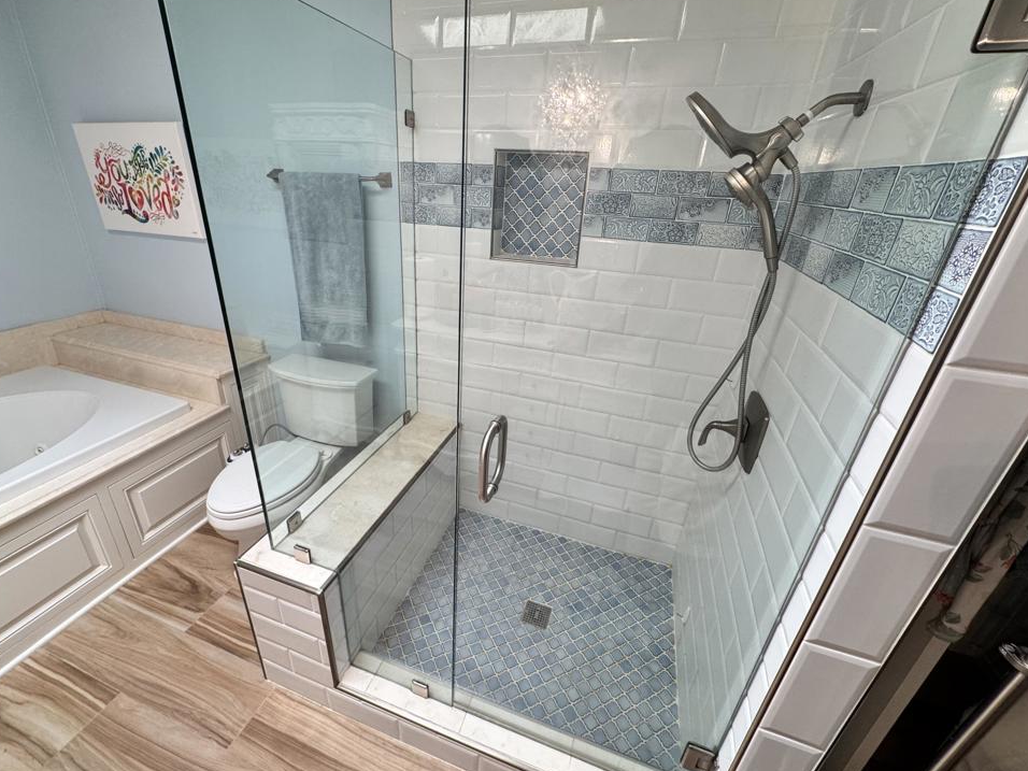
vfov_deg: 81.7
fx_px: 445
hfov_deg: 98.1
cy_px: 380
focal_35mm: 15
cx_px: 483
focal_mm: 2.22
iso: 200
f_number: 2.2
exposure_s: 1/60
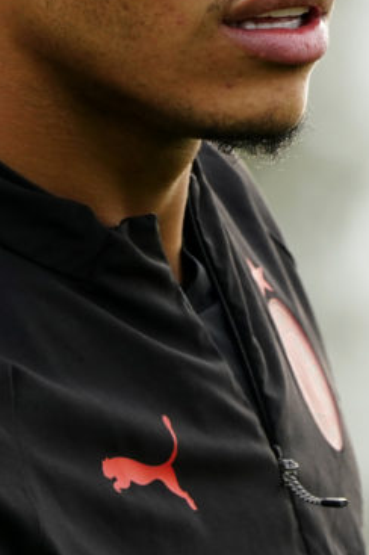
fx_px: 23751
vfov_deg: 1.3
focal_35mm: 1542
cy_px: -5
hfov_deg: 0.9
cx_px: 439
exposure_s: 1/1000
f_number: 6.3
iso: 1600
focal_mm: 496
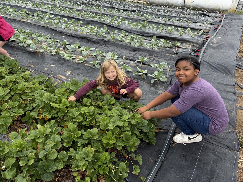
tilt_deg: -33.9
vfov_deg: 53.1
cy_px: 91
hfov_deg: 67.3
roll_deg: -3.8
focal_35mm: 26
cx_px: 122
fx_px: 183
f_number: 1.6
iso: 50
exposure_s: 1/373
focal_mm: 5.96
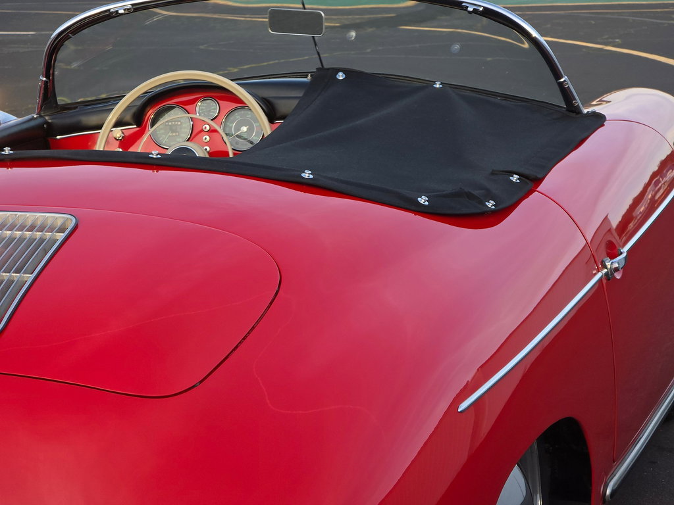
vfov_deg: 12.9
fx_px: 2239
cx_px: 337
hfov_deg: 17.1
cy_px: 252
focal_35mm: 115
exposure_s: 1/120
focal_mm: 18.6
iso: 50
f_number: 3.4
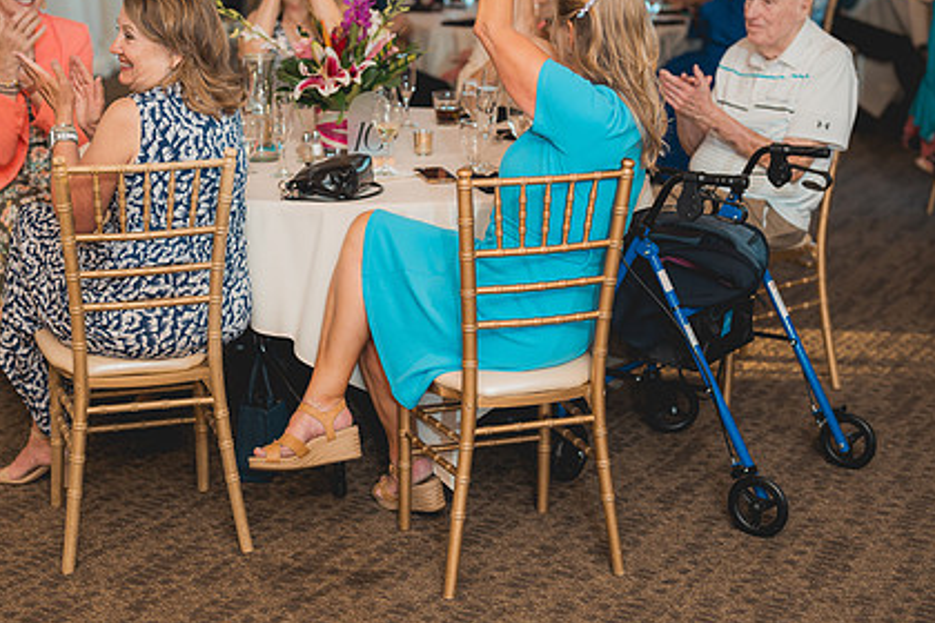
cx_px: 414
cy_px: 237
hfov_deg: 29.2
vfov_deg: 19.7
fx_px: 1792
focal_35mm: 69
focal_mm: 50
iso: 125
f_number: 1.8
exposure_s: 1/250
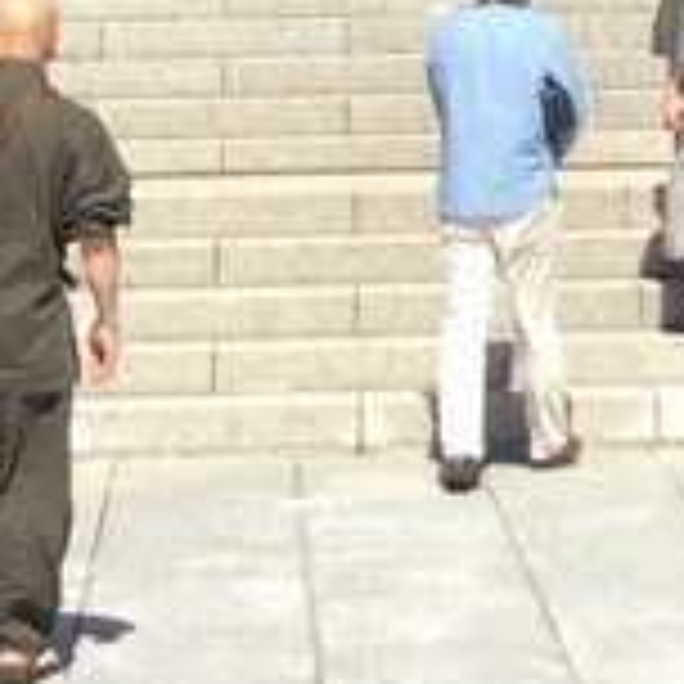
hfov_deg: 9.1
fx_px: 4248
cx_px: 704
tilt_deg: +14.3
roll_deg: +1.0
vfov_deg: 8.3
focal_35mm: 190
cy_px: -1048
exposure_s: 1/1217
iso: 32
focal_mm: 3.3
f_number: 2.4
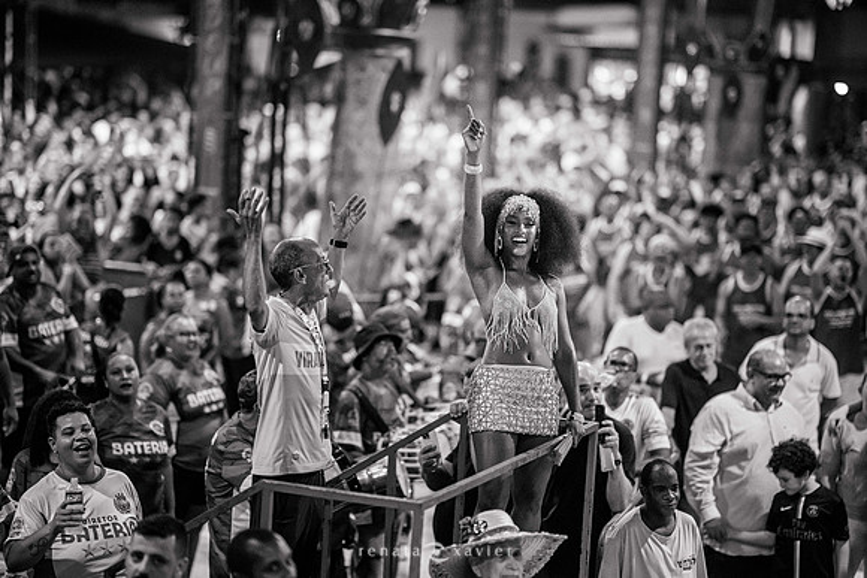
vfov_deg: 16.1
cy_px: 289
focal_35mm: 85
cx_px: 434
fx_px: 2047
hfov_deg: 23.9
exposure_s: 1/1250
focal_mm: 85
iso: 1000
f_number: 1.2
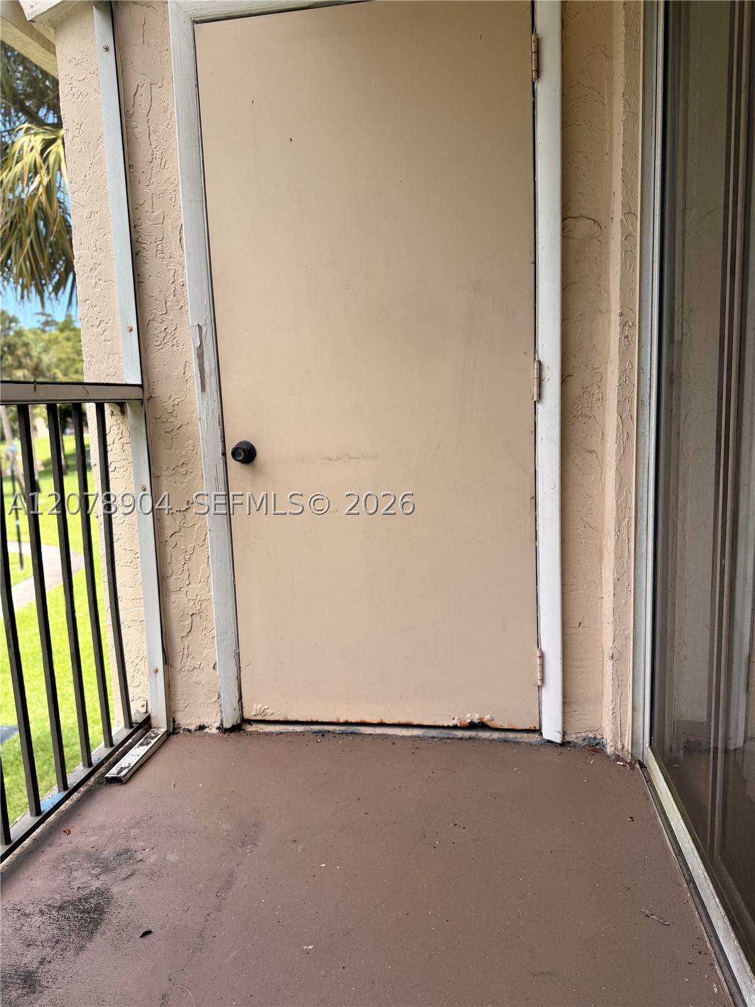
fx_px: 698
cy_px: 504
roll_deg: +2.2
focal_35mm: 24
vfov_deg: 71.6
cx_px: 378
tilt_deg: -8.0
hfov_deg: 56.8
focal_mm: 6.76
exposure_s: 1/1156
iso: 80
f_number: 1.78
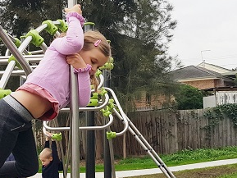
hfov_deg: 27.0
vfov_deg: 20.4
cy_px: 66
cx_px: 124
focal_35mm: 72
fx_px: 493
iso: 40
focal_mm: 4.2
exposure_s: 1/431
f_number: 1.7
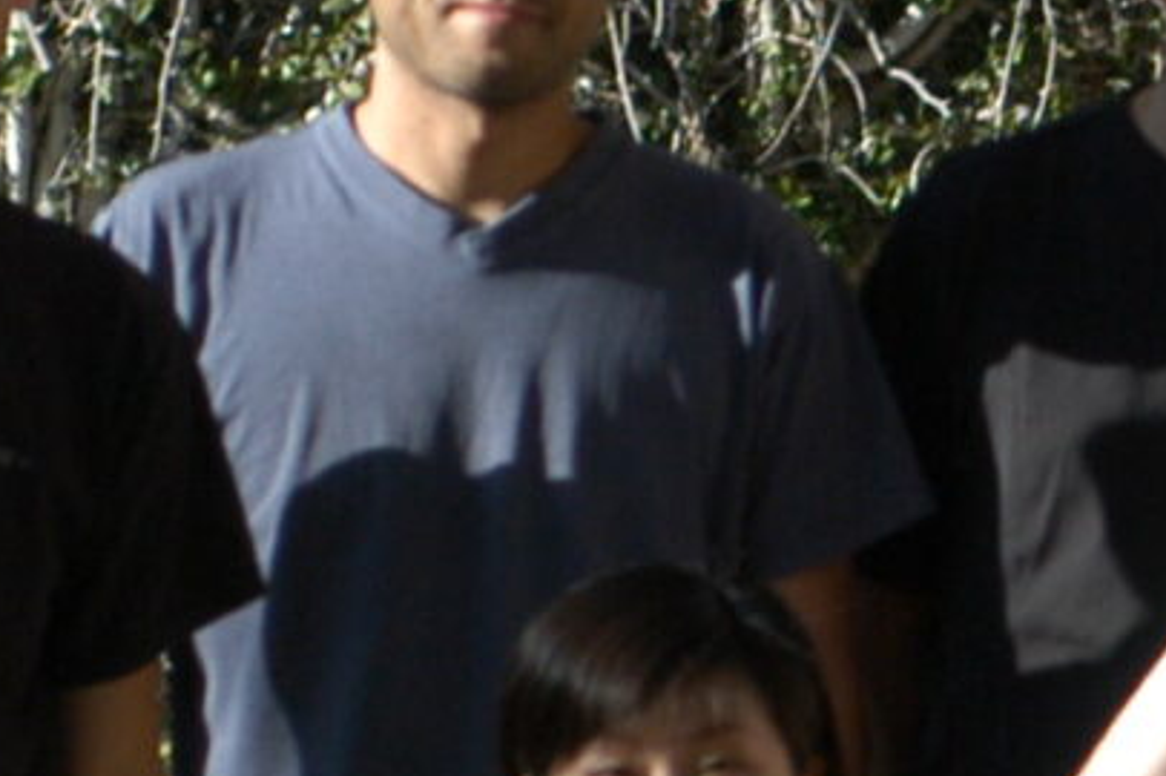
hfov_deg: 3.6
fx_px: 18349
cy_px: 1104
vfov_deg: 2.4
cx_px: 2389
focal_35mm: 567
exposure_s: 1/800
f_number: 4
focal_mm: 60
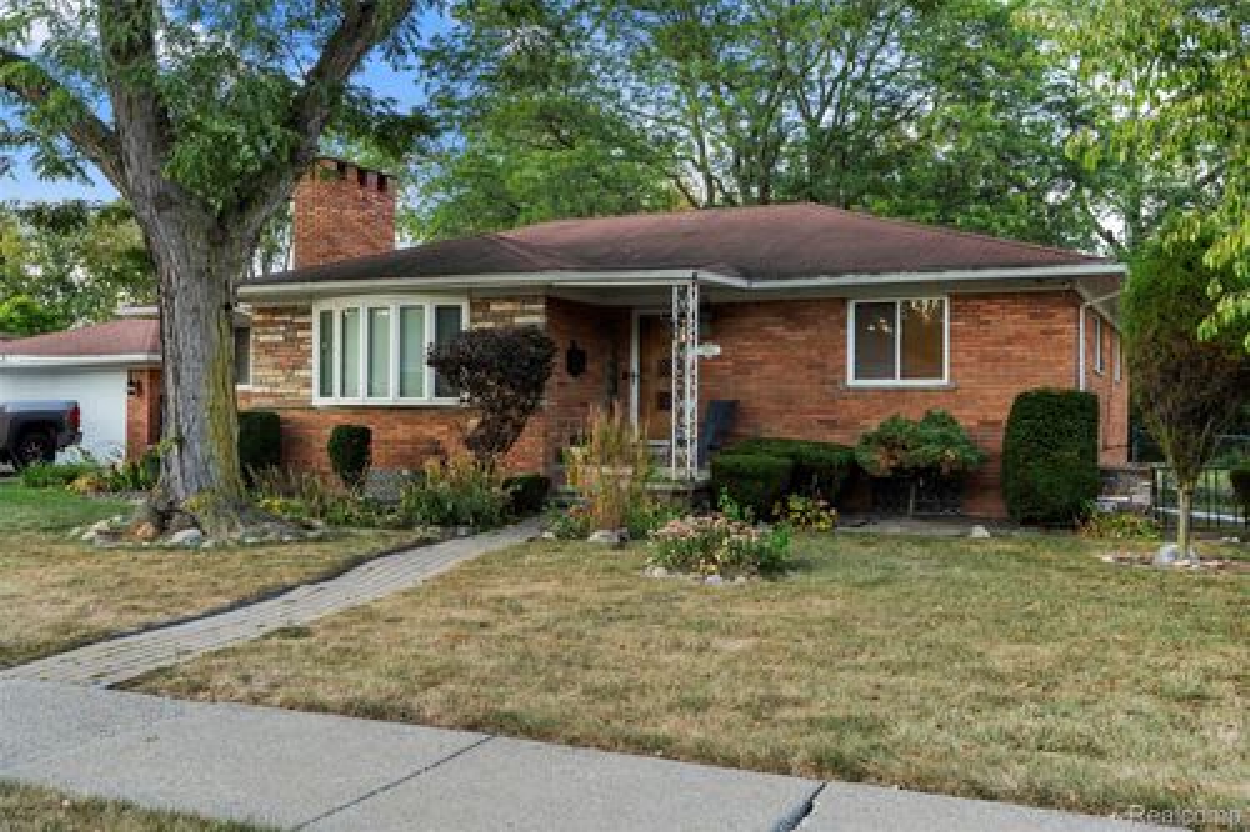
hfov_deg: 54.5
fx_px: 1215
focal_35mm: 35
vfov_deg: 37.8
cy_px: 416
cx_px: 625
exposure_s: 1/50
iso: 400
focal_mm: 35
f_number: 8
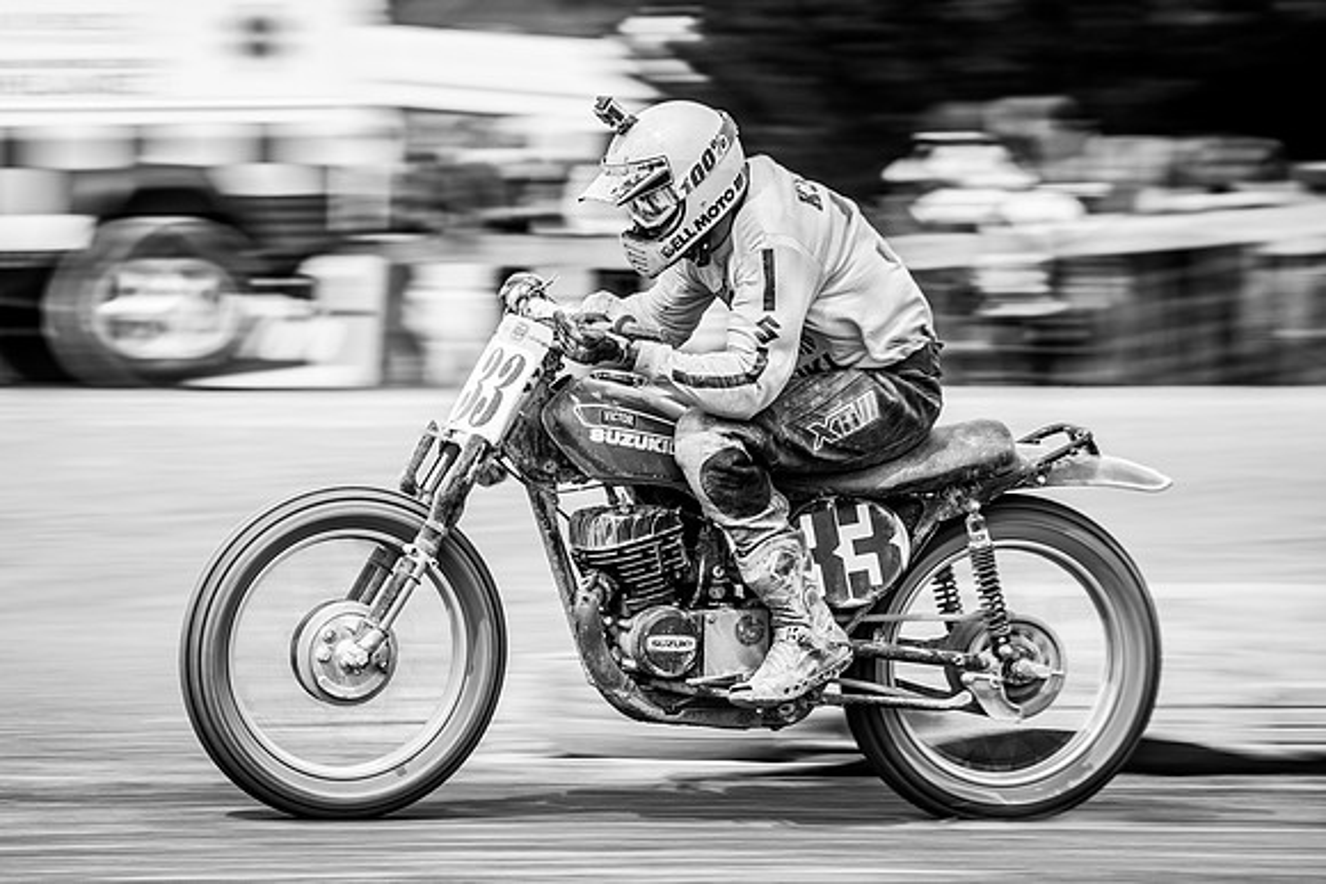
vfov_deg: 5.3
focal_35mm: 259
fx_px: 9533
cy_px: 469
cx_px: 471
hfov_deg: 8.0
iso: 200
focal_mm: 200
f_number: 8
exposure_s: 1/200
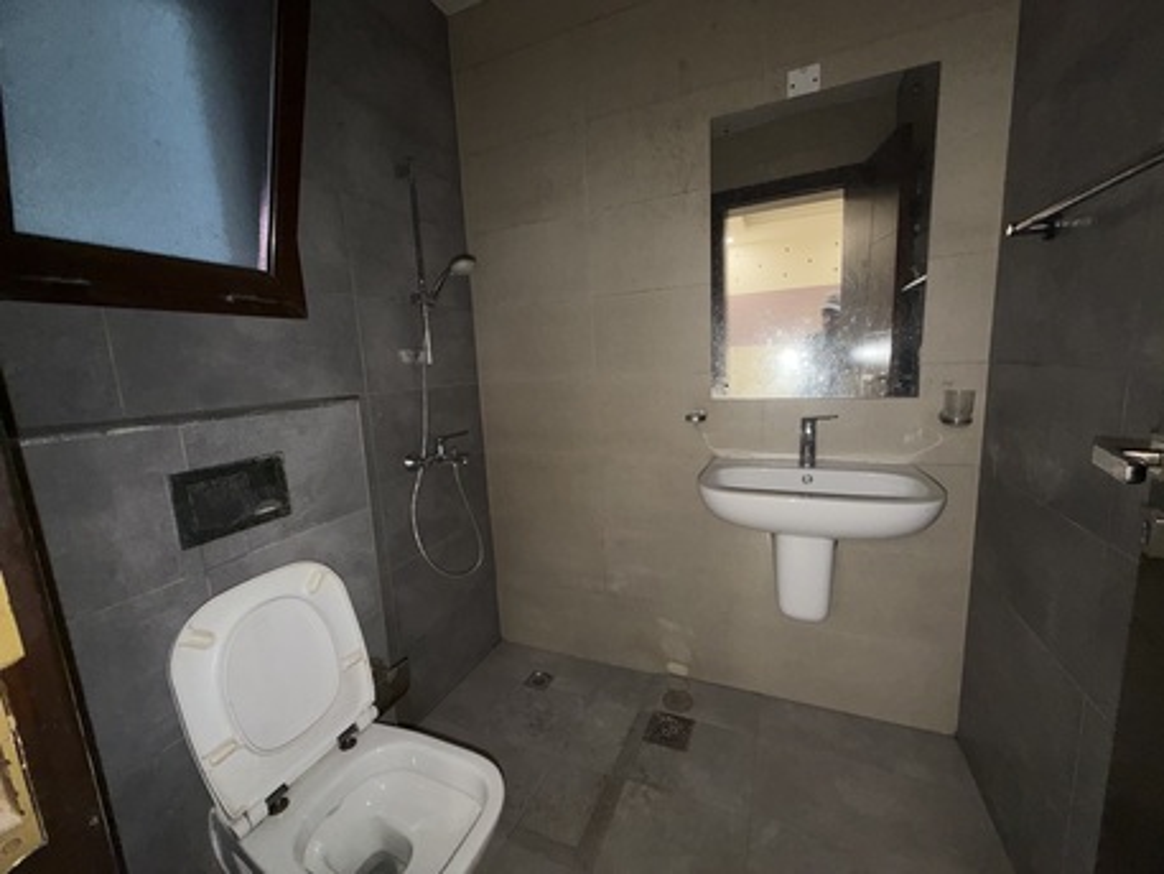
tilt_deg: -9.1
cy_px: 437
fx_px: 471
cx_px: 582
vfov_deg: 85.7
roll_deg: +3.4
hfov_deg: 102.0
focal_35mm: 14
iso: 80
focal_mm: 2.22
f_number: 2.2
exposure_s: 1/33
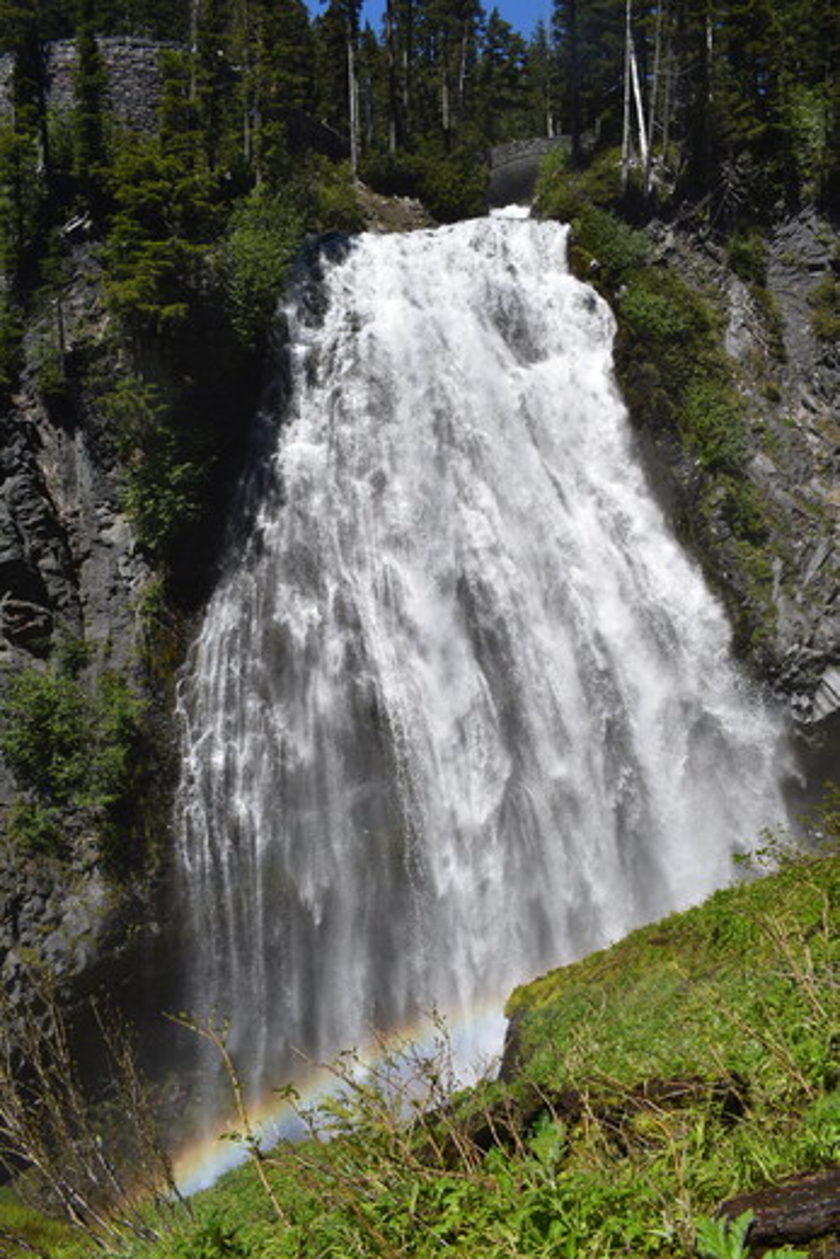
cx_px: 420
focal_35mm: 27
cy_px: 630
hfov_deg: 48.0
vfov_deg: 67.4
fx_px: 944
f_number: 11
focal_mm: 18
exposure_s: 1/500
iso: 200
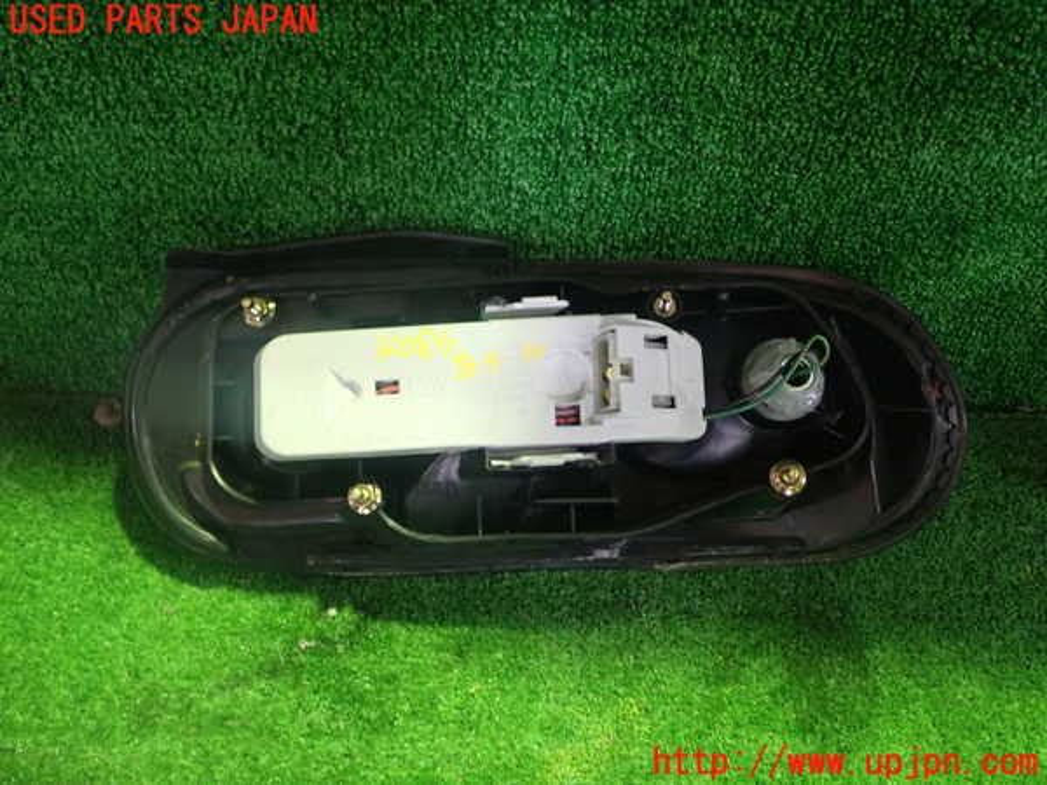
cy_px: 392
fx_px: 1089
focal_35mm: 36
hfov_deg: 51.4
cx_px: 524
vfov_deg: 39.7
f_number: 2.5
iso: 800
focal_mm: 6.37
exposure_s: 1/15
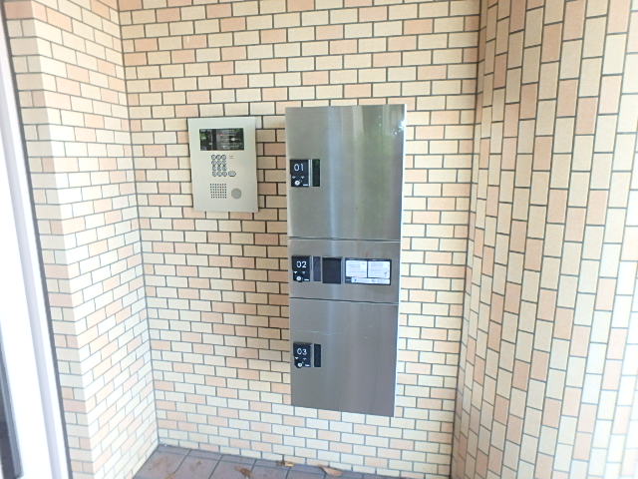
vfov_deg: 63.4
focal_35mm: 21
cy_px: 240
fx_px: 387
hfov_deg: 79.0
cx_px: 319
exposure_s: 1/30
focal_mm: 3.7
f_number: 3.5
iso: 250
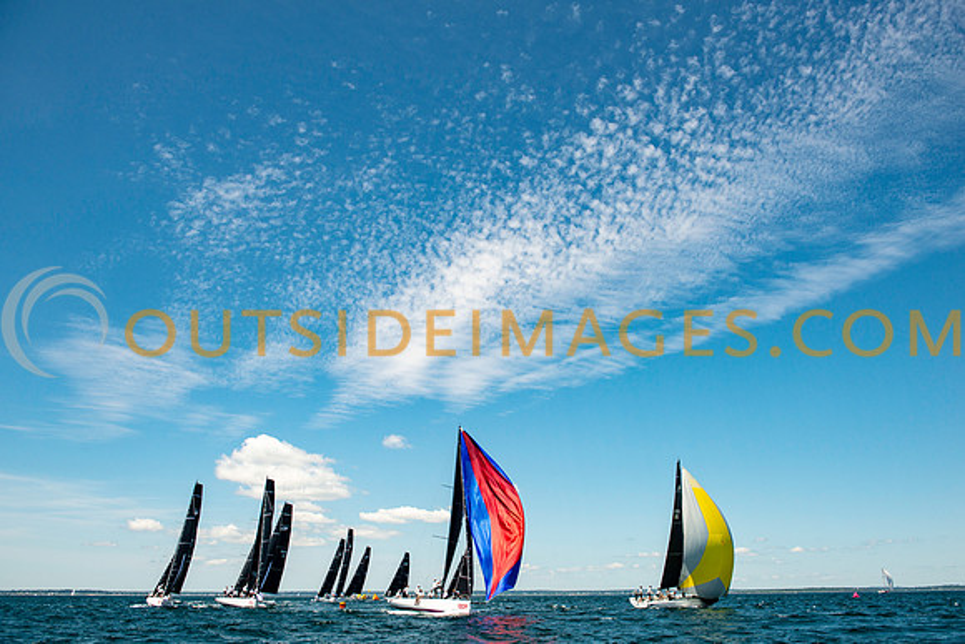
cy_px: 322
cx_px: 482
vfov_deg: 45.8
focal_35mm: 28
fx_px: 762
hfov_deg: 64.7
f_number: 5.6
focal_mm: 28
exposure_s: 1/2500
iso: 320
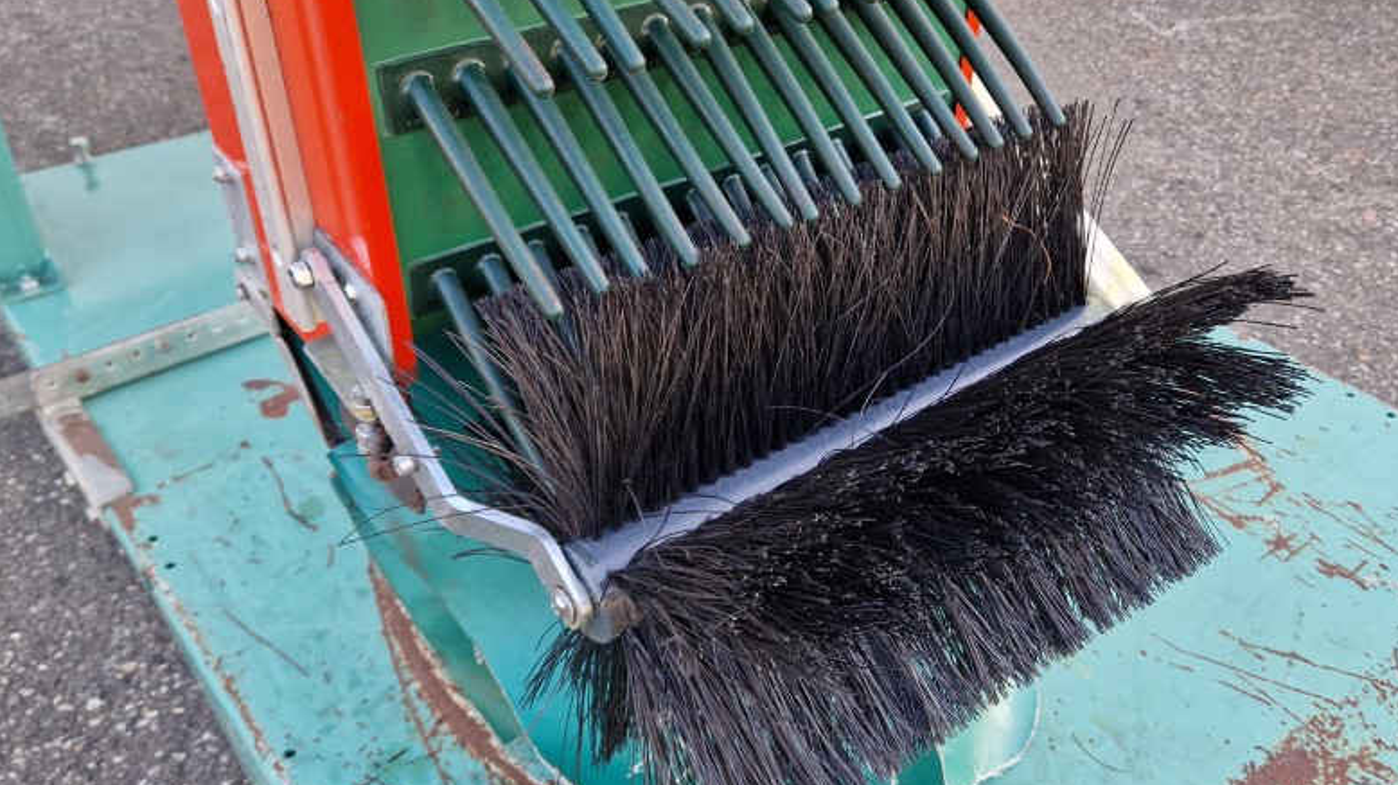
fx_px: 1223
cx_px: 773
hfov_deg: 59.4
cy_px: 392
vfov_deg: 35.6
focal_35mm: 33
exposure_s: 1/180
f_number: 1.8
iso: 64
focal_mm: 5.4
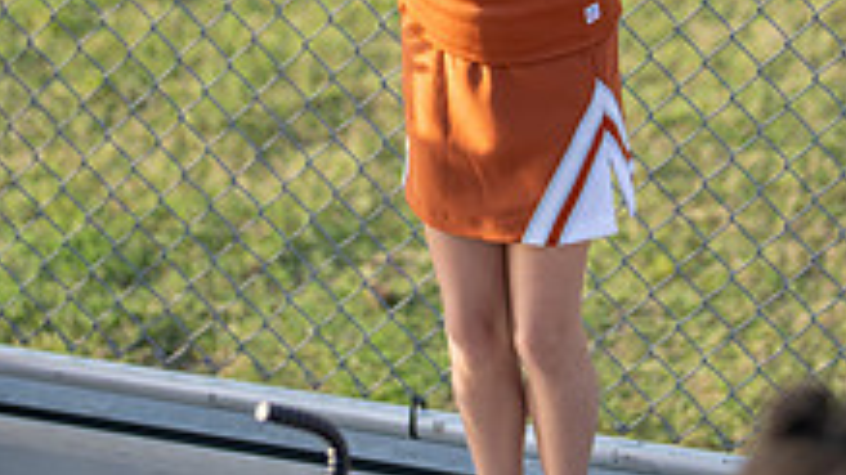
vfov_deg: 6.5
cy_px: -101
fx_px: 4171
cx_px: 537
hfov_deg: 11.6
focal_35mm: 186
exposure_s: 1/3200
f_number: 1.2
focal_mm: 50
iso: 100
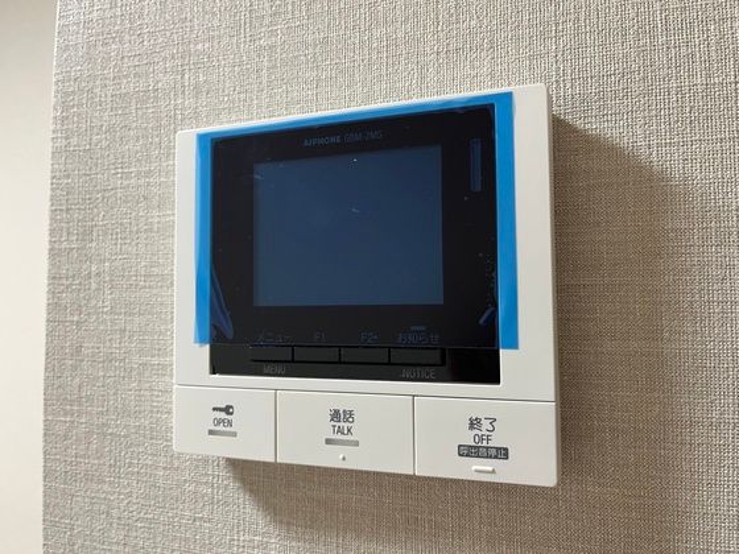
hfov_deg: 67.3
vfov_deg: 53.1
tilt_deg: +3.5
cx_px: 370
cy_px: 277
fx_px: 555
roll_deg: +0.0
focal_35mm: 26
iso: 250
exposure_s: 1/60
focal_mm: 5.1
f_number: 1.6
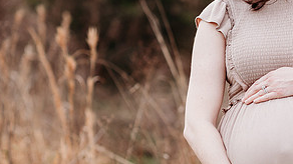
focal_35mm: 177
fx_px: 1375
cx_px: 287
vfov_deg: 6.9
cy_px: 96
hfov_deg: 12.0
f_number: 2.5
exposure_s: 1/320
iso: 400
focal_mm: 85
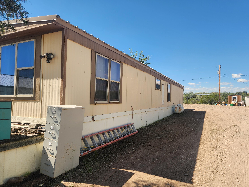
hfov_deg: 71.6
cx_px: 127
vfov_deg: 56.8
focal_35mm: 24
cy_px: 91
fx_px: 173
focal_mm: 5.4
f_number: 1.8
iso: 20
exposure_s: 1/1157
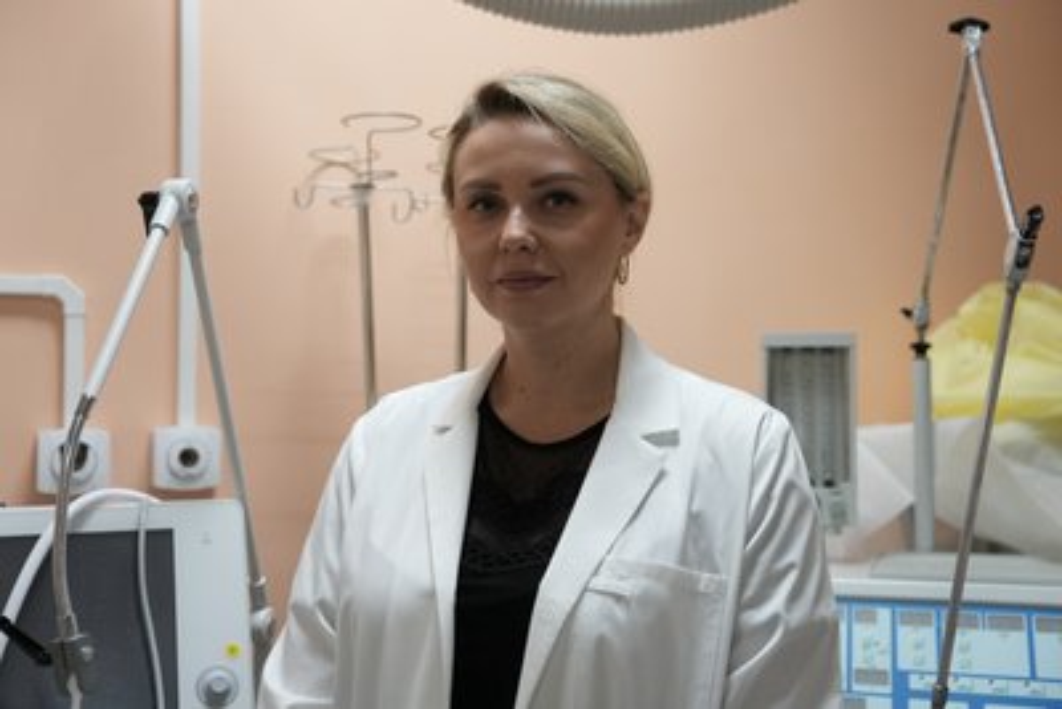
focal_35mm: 44
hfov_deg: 44.5
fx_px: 1298
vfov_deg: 30.5
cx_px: 531
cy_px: 354
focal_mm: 44
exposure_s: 1/500
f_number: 2.8
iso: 2000
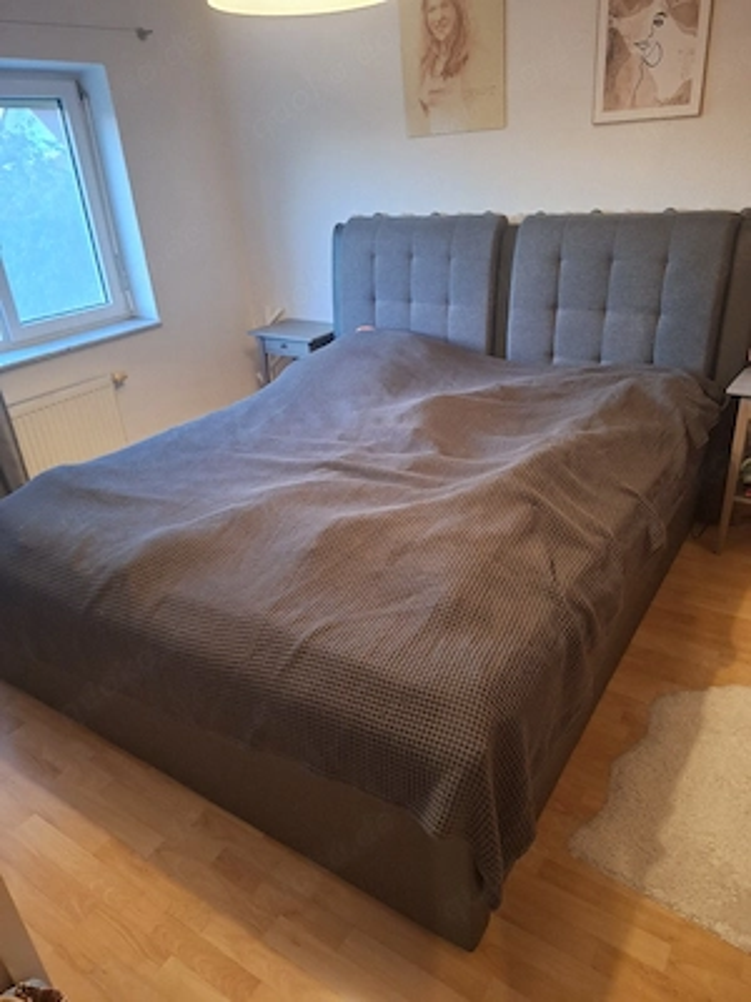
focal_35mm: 23
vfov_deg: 73.9
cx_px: 376
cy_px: 501
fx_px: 665
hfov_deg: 58.9
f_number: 1.8
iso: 400
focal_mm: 5.54
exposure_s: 1/25
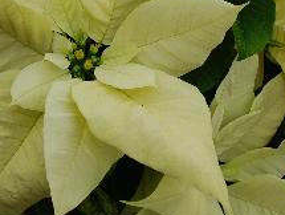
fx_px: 487
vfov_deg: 24.7
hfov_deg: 32.6
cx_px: 117
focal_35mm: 59
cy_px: 60
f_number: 8
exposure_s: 1/80
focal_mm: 22
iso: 100
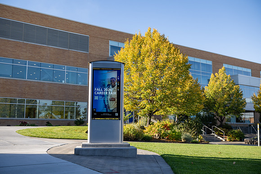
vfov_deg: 33.4
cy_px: 87
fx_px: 290
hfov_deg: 48.4
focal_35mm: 40
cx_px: 130
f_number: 4
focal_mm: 40
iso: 125
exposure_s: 1/400
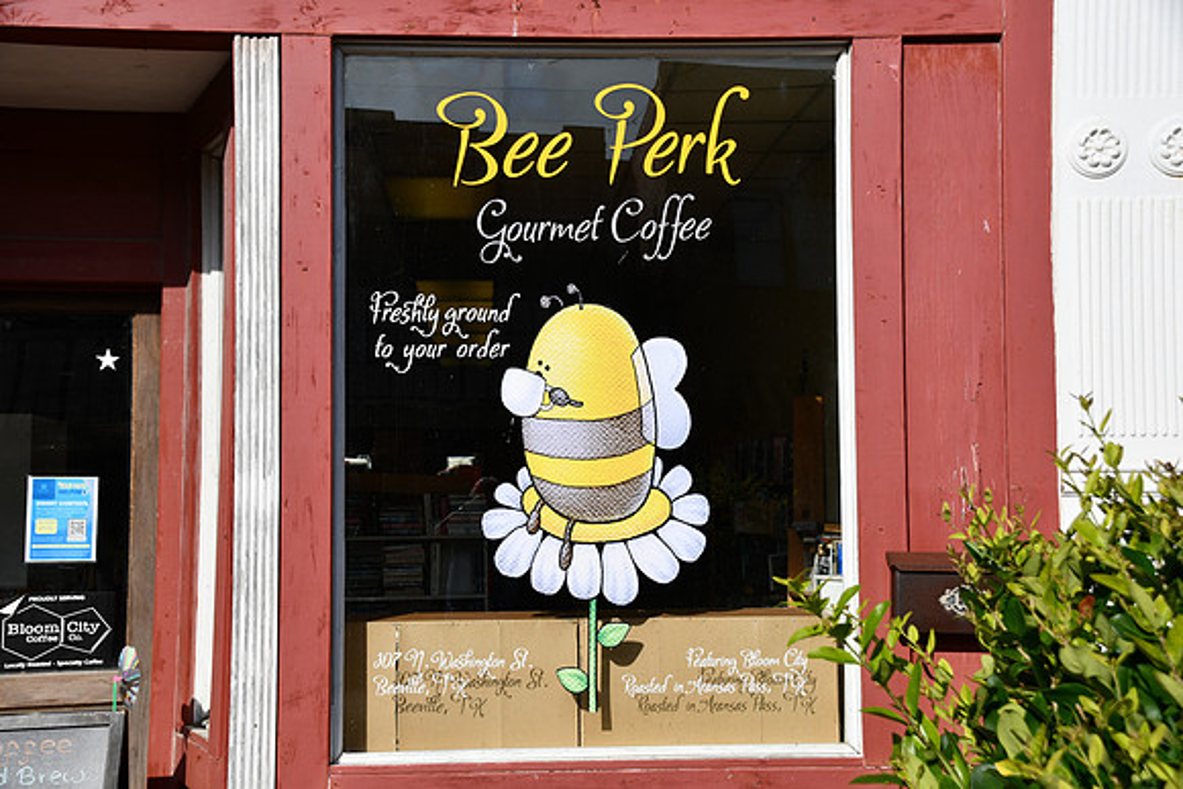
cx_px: 592
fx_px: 1578
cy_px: 394
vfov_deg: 28.1
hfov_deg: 41.1
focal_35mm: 48
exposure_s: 1/320
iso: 100
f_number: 9
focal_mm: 32
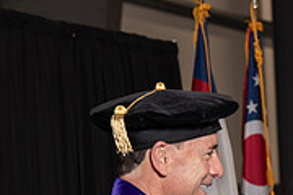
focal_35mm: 252
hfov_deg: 8.1
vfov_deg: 5.4
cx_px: 345
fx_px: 2051
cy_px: 264
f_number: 5
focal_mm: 78
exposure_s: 1/200
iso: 1000
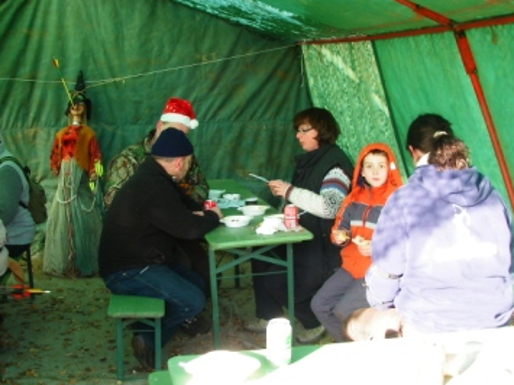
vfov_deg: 30.2
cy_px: 207
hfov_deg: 39.6
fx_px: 712
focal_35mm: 48
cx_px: 233
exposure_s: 1/50
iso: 100
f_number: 3.3
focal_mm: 6.3
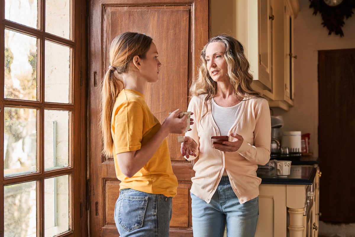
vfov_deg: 32.6
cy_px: 118
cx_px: 178
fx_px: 404
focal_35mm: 41
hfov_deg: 47.4
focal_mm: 41
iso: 400
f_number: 2.8
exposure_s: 1/200
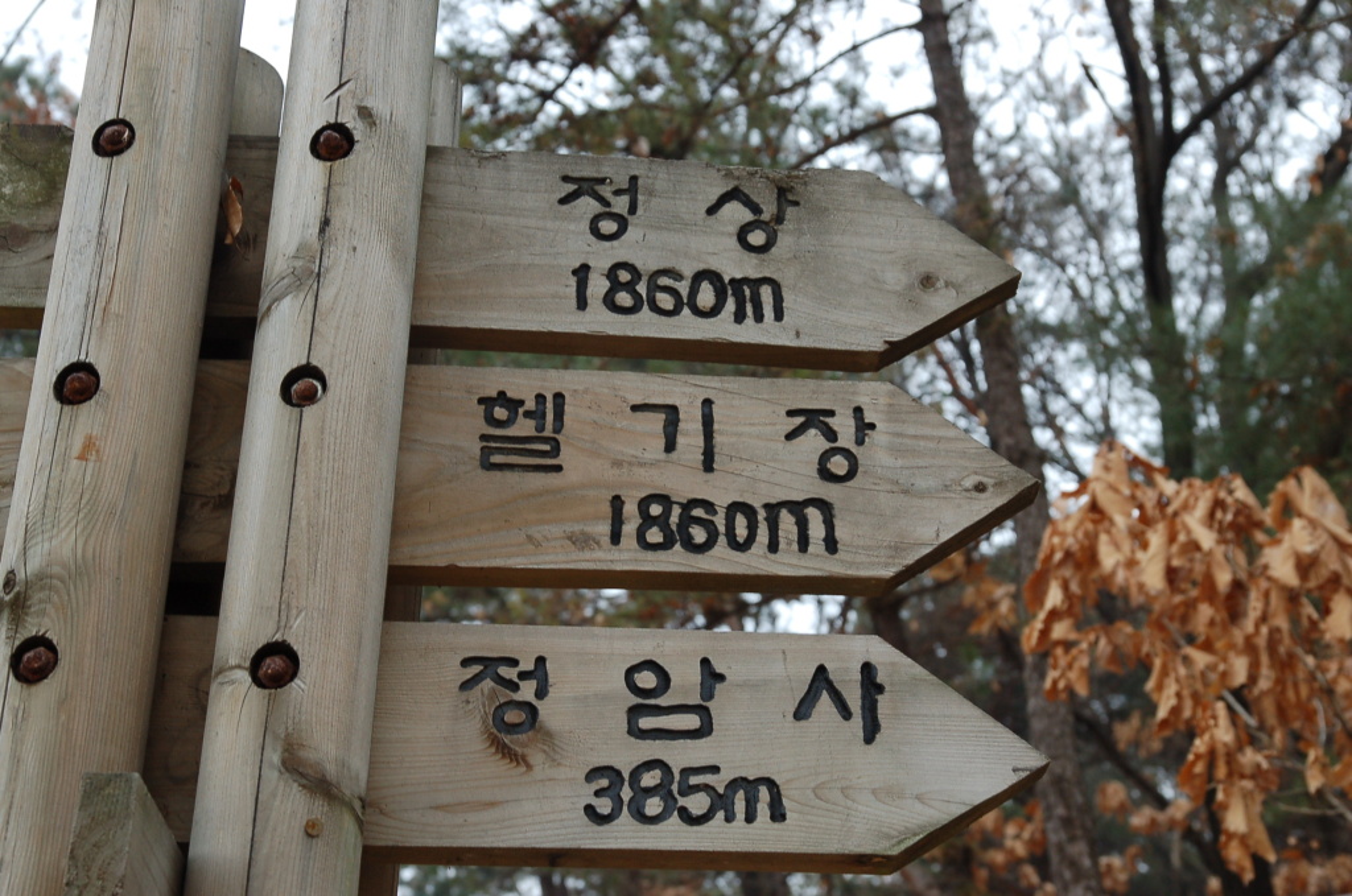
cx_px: 676
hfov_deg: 29.9
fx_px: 2531
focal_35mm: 68
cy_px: 448
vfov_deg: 20.1
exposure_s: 1/50
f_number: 8
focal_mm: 45
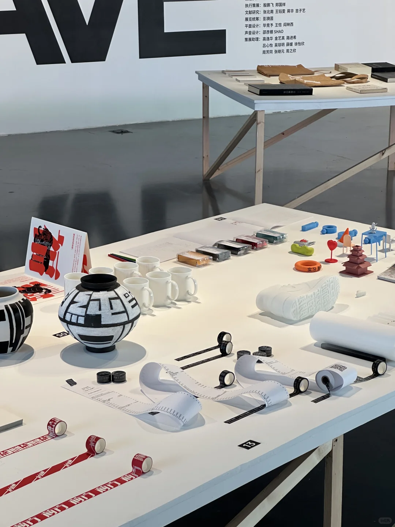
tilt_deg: -14.0
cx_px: 198
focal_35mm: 77
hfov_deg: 19.1
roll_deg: +0.6
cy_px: 264
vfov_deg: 25.3
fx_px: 1172
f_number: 2.8
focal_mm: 9
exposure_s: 1/99
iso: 125
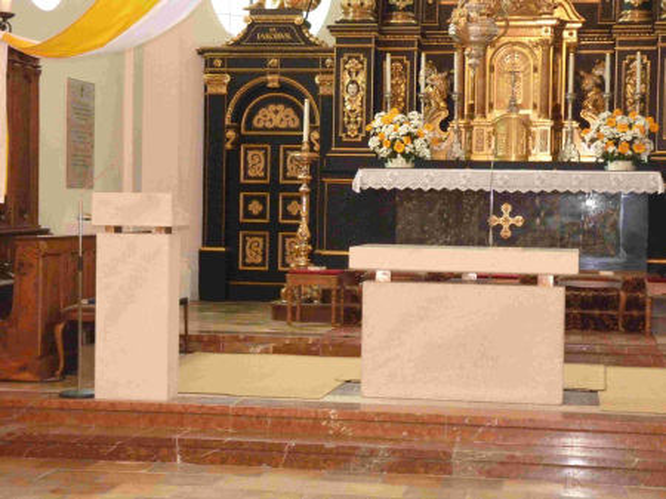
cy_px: 250
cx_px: 333
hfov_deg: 24.1
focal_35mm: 81
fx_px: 1558
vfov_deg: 18.2
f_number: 3.4
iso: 800
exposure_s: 1/8
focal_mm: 14.4
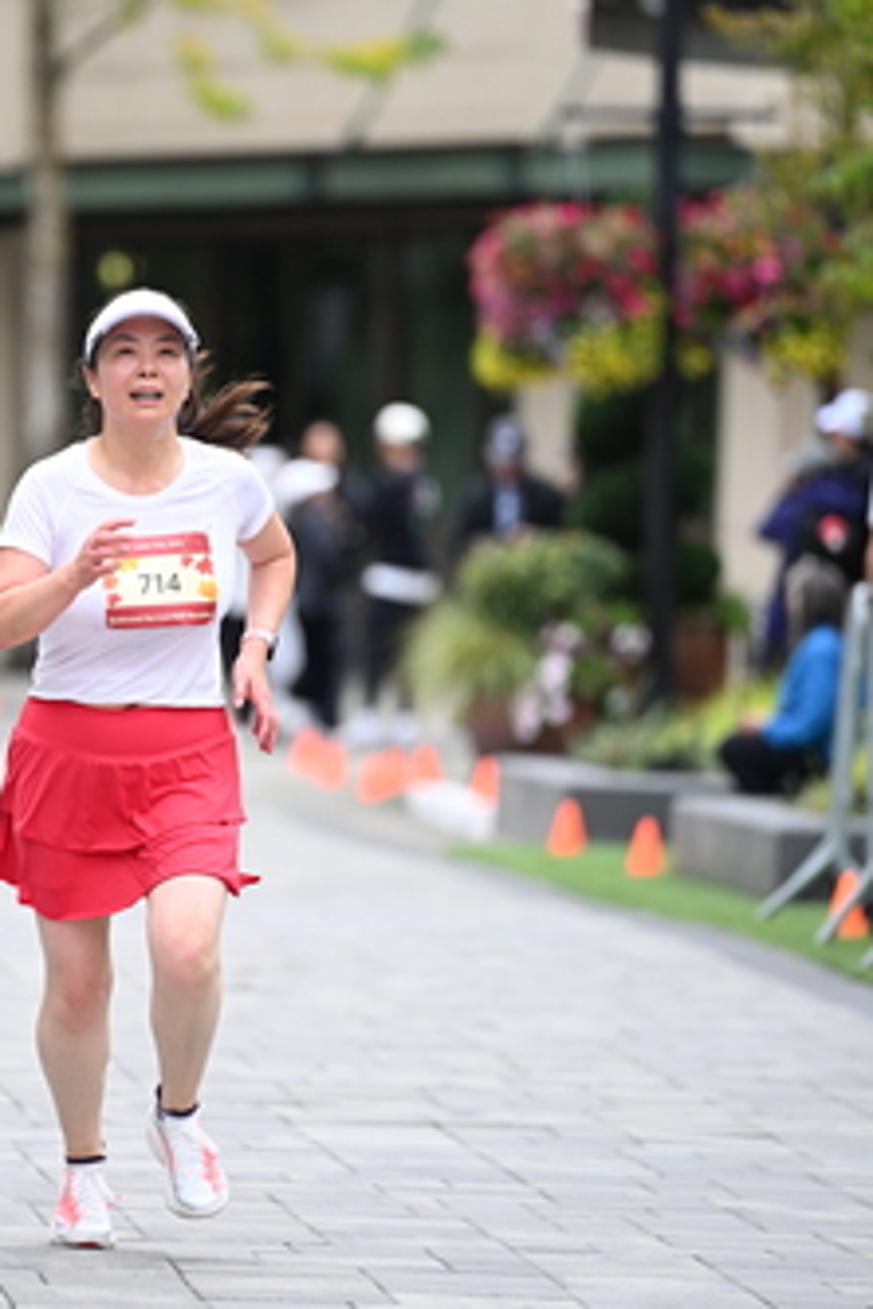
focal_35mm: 330
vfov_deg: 6.2
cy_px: 570
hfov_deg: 4.2
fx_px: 12003
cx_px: 175
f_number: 2.8
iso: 640
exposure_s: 1/2000
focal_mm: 200
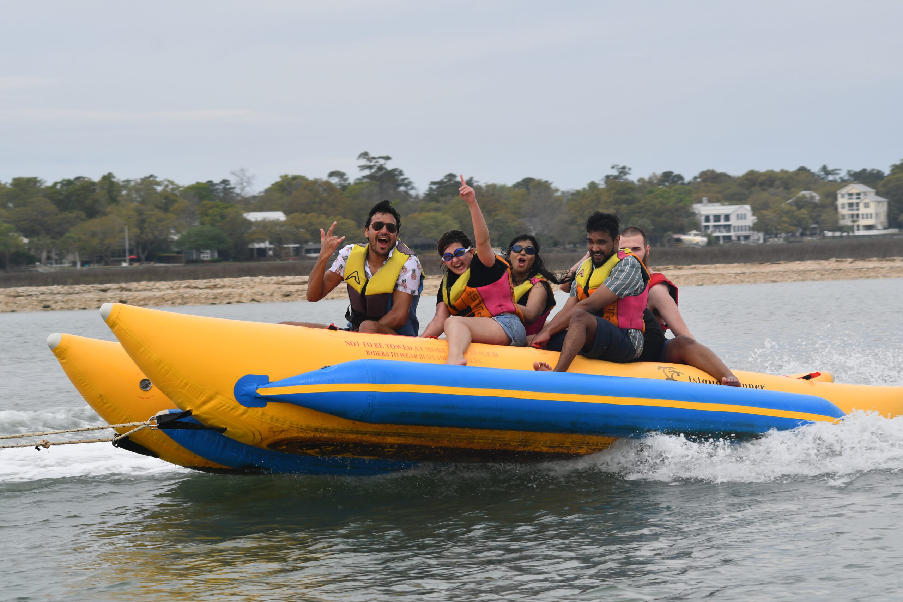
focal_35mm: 129
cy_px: 301
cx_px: 452
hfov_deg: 15.9
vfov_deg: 10.6
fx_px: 3236
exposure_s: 1/500
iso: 140
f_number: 8
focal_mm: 86
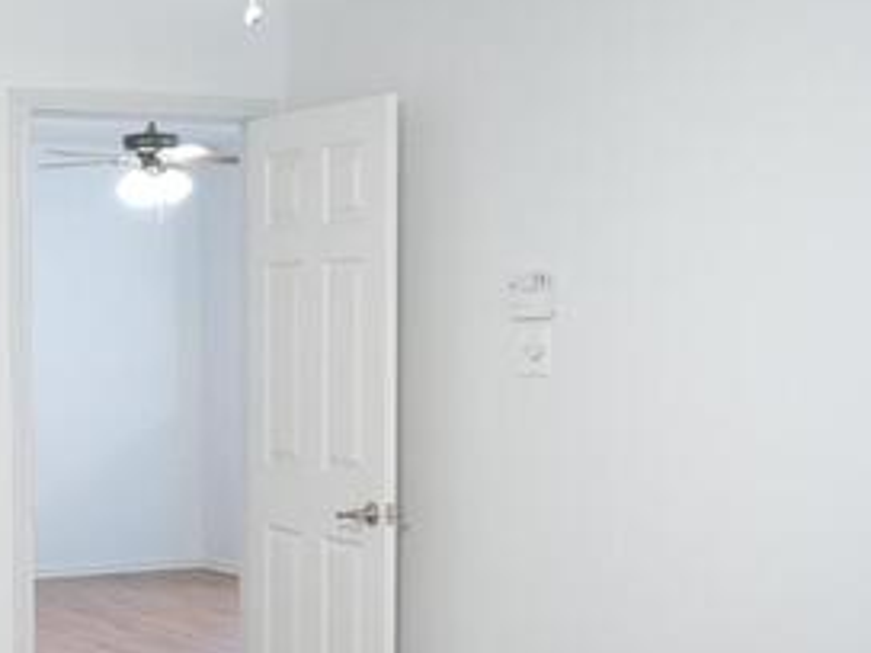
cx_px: -13
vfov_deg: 18.6
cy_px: 471
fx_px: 1988
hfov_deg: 23.6
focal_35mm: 79
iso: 3200
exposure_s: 1/125
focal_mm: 23
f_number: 2.8
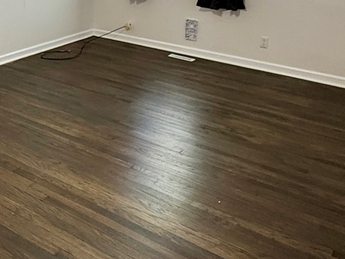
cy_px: 39
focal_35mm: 47
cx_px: 46
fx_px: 468
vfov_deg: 29.9
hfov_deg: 38.2
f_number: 2.2
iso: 320
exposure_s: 1/120
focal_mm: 2.22
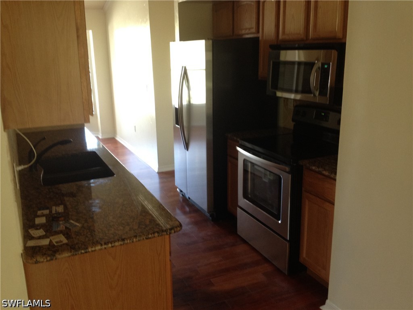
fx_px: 418
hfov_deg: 52.6
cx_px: 206
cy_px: 155
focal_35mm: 35
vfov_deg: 40.7
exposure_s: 1/20
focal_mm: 4.28
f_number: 2.4
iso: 100
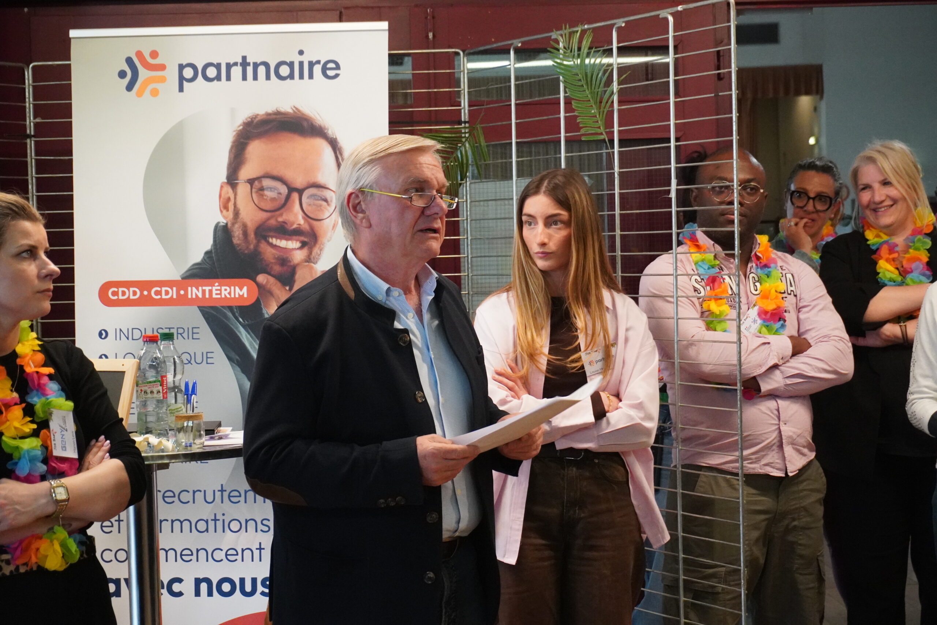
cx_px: 468
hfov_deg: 27.0
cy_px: 312
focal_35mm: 75
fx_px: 1952
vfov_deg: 18.2
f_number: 5.6
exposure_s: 1/160
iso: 5000
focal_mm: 50
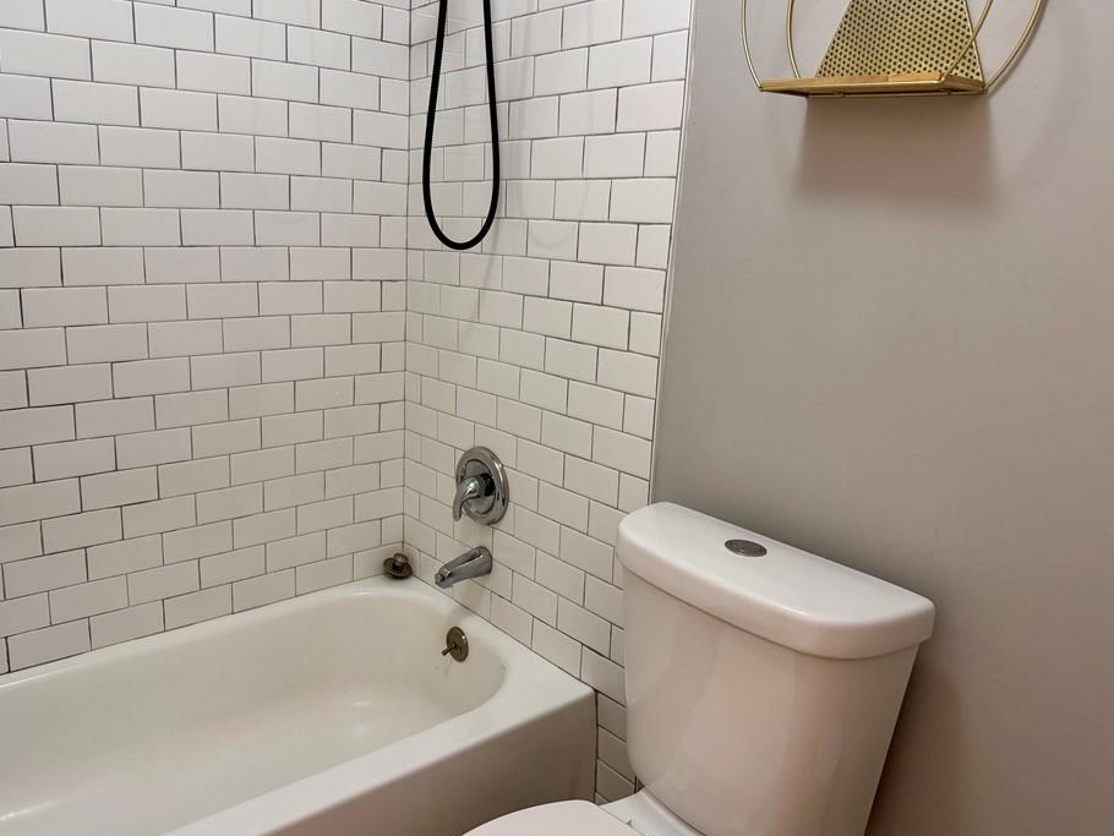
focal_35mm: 27
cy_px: 400
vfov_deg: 51.4
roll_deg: -0.7
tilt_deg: -12.4
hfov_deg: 65.2
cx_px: 509
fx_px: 869
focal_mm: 6.76
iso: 200
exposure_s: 1/60
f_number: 1.78
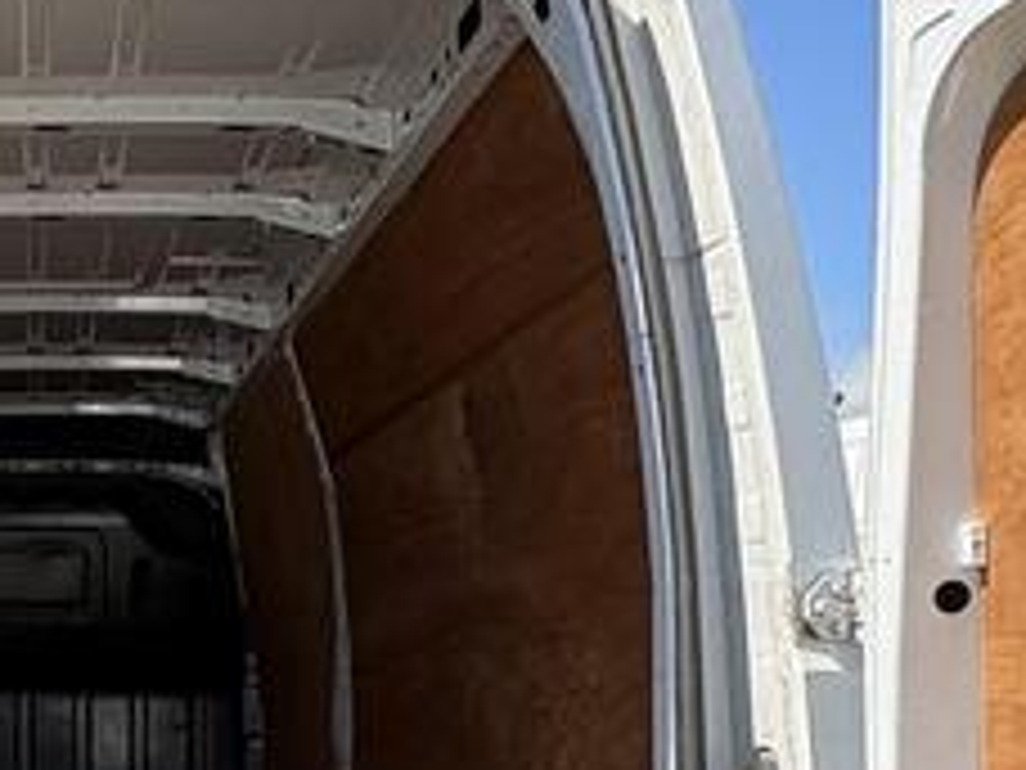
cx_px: -81
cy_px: 689
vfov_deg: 25.7
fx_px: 1630
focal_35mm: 55
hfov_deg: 31.3
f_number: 2.2
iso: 64
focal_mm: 2.22
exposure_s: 1/377
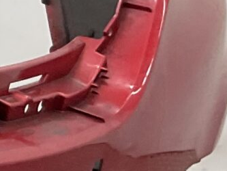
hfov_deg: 7.5
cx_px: -502
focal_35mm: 223
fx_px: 1463
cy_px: 86
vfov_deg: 6.7
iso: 25
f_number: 1.8
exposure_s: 1/120
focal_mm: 3
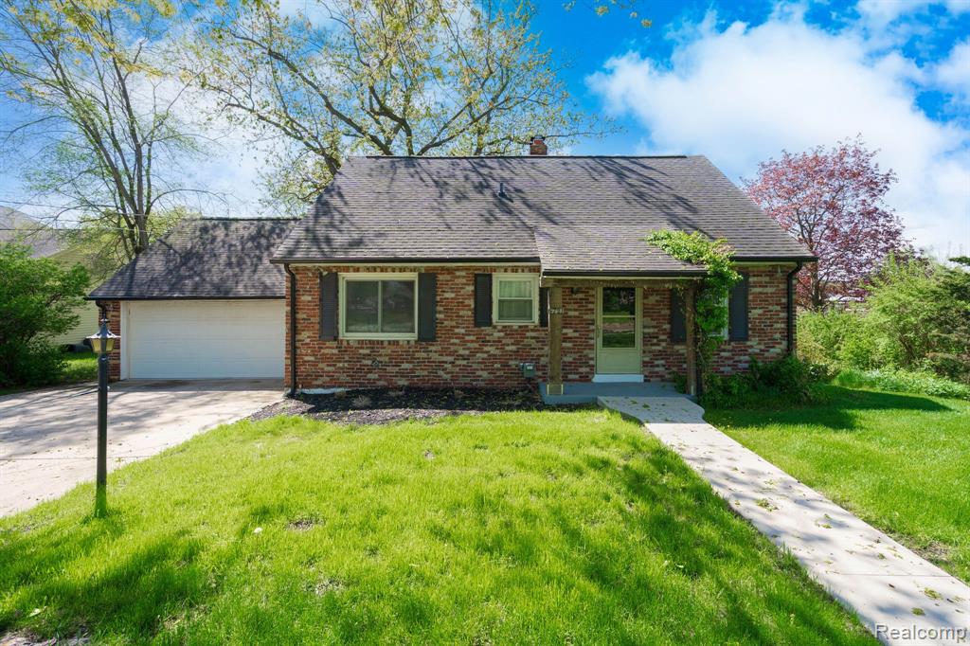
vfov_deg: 73.7
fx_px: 431
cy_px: 323
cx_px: 485
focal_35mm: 16
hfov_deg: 96.8
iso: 200
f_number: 7.1
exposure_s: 1/160
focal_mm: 16
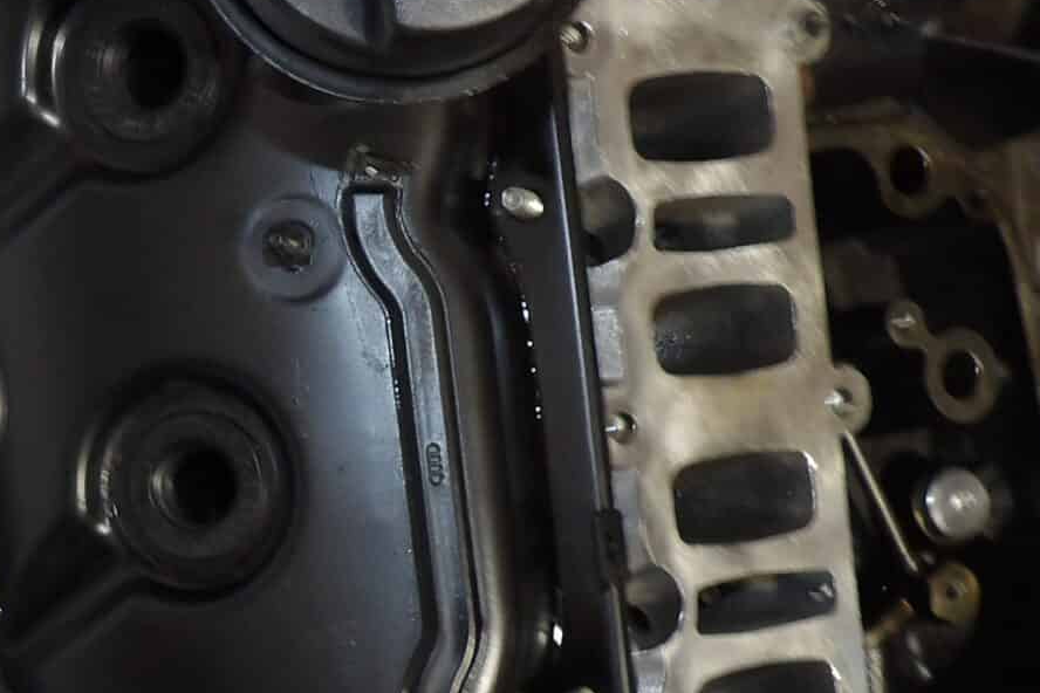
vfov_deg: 18.7
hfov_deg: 27.0
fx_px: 2080
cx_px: 84
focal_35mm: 72
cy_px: 583
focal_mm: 4.3
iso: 160
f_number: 3.2
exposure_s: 1/33
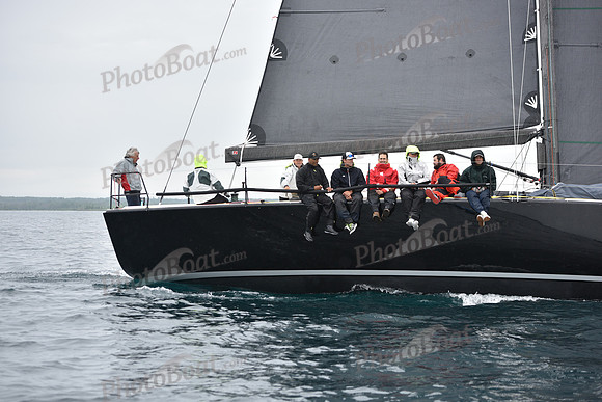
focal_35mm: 70
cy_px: 201
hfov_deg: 28.8
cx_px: 301
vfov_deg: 19.5
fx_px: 1171
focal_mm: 70
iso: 250
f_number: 3.2
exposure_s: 1/800
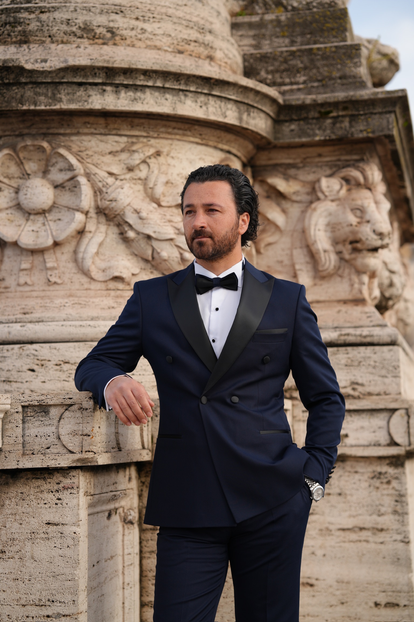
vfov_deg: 23.9
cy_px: 311
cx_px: 207
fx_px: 1466
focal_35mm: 85
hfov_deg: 16.1
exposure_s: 1/1000
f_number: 2.8
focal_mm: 85
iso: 125
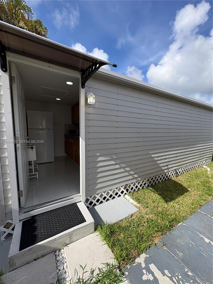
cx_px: 106
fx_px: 115
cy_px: 142
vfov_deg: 102.1
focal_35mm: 14
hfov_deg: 85.7
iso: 50
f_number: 2.2
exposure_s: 1/1160
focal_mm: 2.22
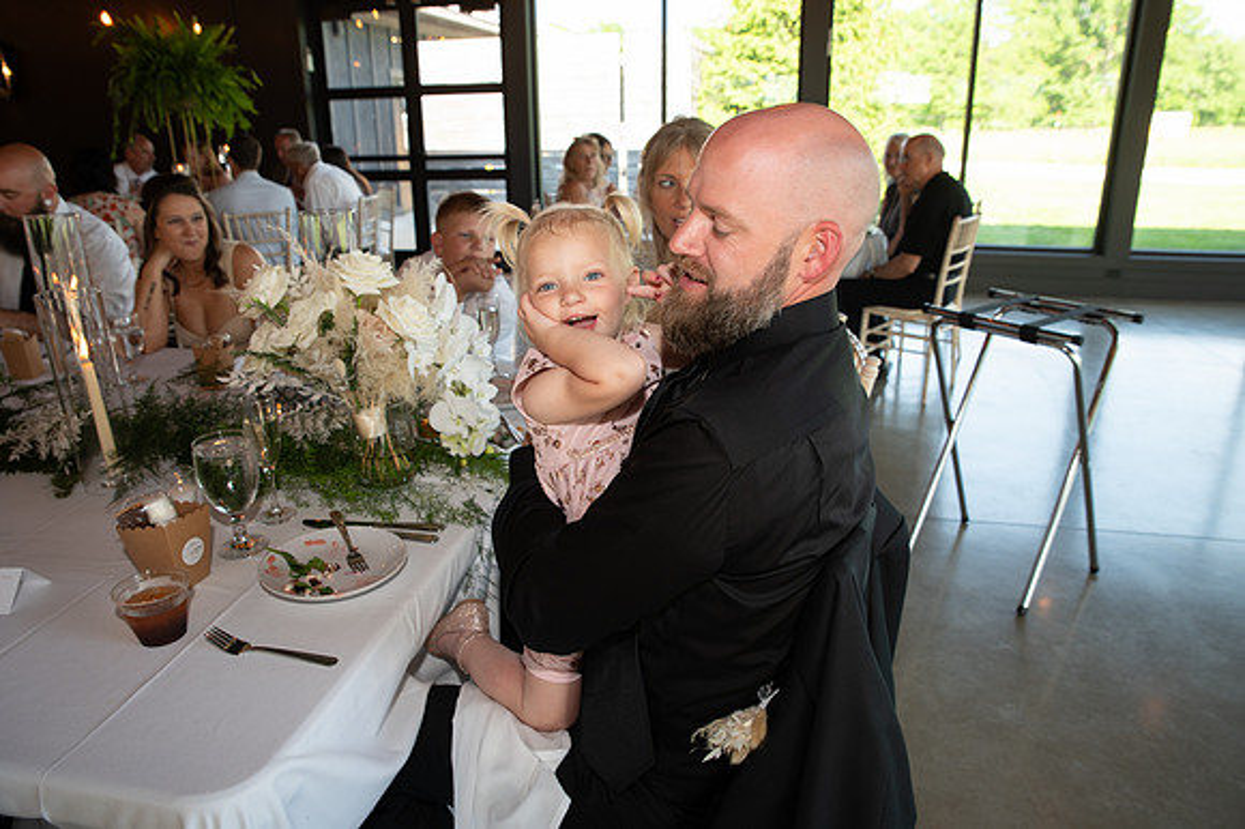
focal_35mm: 24
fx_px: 829
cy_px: 414
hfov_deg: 73.8
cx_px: 622
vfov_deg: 53.1
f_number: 4.5
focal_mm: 24
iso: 200
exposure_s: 1/80
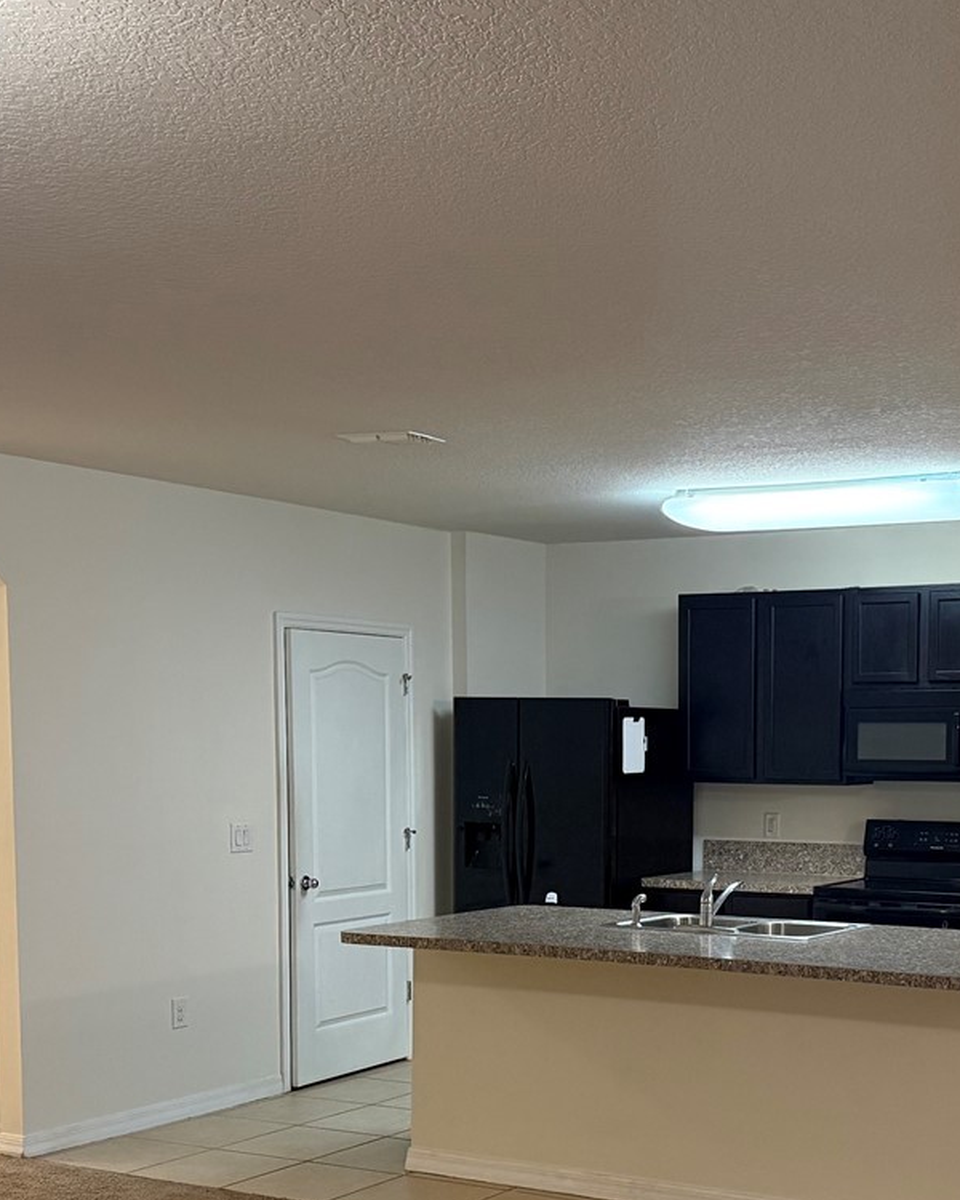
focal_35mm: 50
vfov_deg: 36.7
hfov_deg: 29.7
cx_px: 747
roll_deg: -0.3
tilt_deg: -3.5
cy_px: 866
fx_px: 1776
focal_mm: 6.76
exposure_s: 1/60
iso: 400
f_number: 1.78
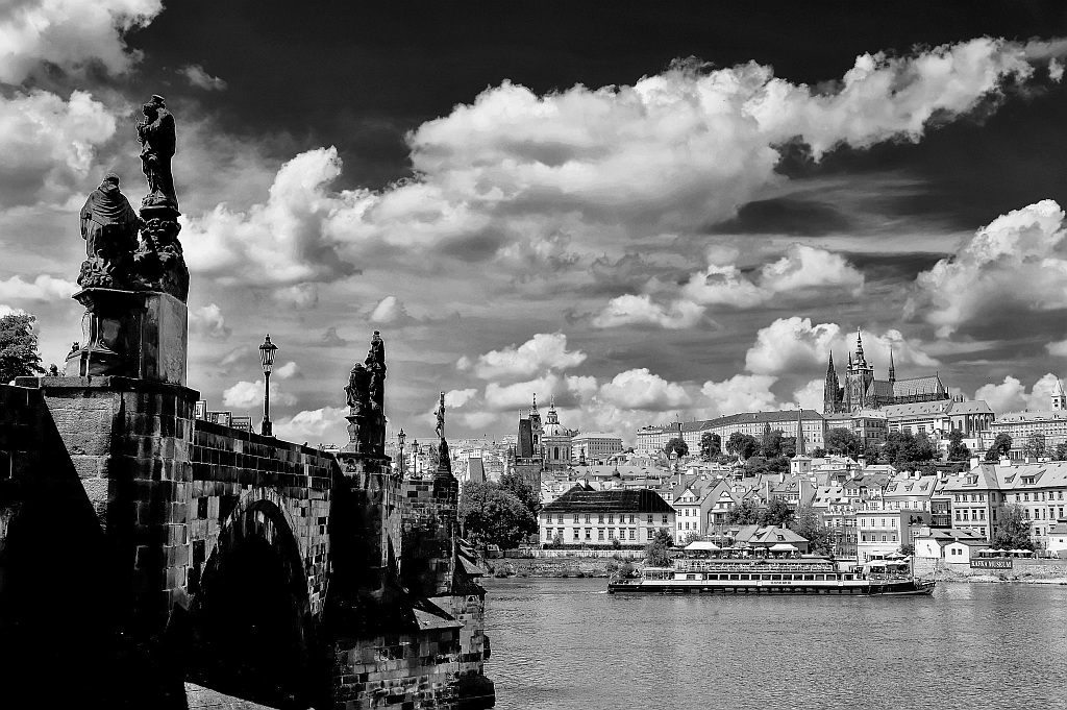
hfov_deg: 44.5
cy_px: 355
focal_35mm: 44
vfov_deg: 30.5
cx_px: 534
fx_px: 1303
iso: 200
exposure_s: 1/400
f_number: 10
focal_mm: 44
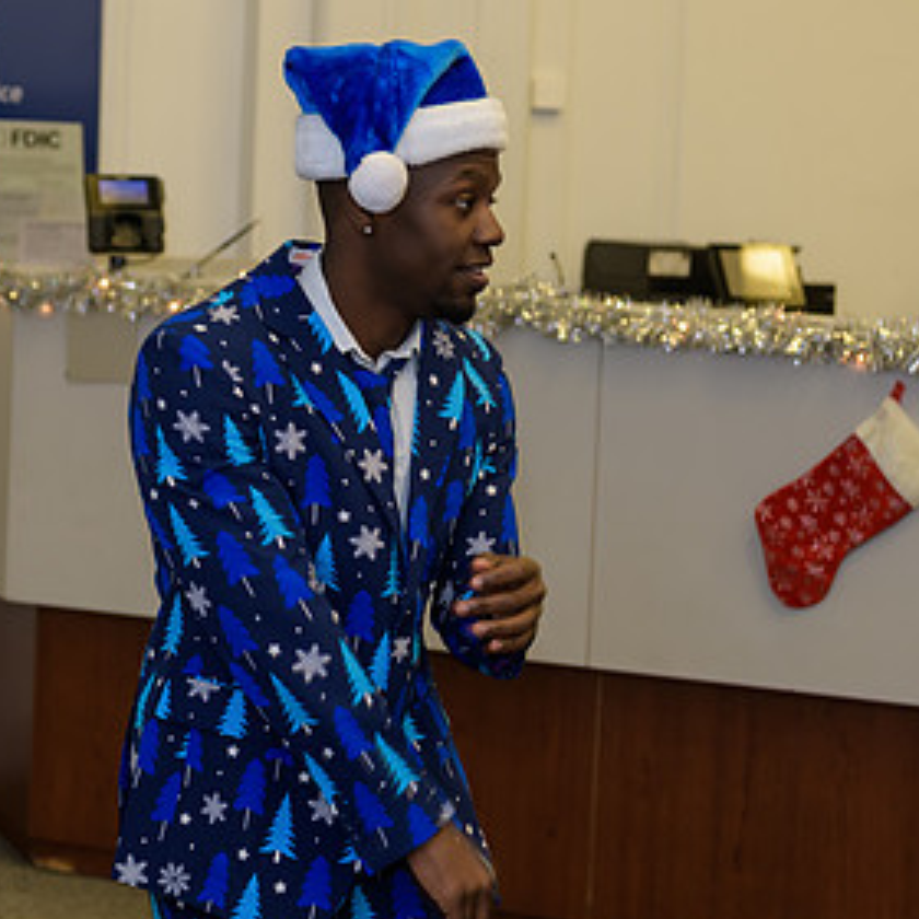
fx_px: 3064
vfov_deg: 17.0
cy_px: 317
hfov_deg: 17.0
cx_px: 354
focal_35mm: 102
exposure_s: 1/125
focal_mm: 58
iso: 400
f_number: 3.2
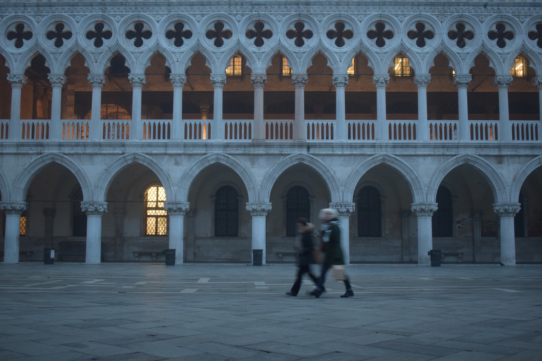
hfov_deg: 45.0
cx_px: 271
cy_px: 180
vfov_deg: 30.8
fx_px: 655
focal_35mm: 44
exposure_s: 1/13
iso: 1600
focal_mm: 29
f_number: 4.2
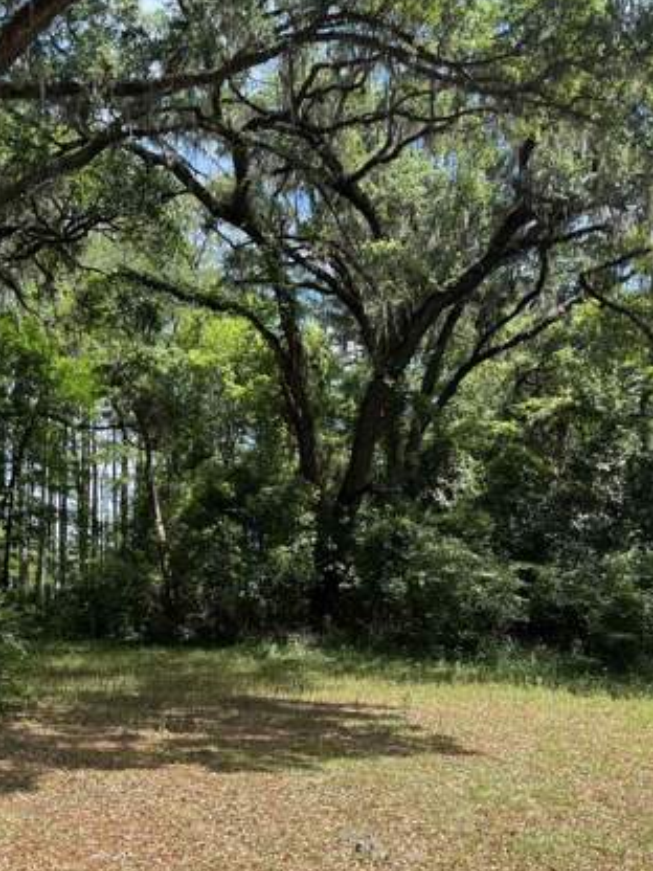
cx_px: 222
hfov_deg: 35.6
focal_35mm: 40
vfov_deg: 46.7
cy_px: 484
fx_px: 1006
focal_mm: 5.1
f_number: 1.6
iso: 50
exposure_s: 1/1009
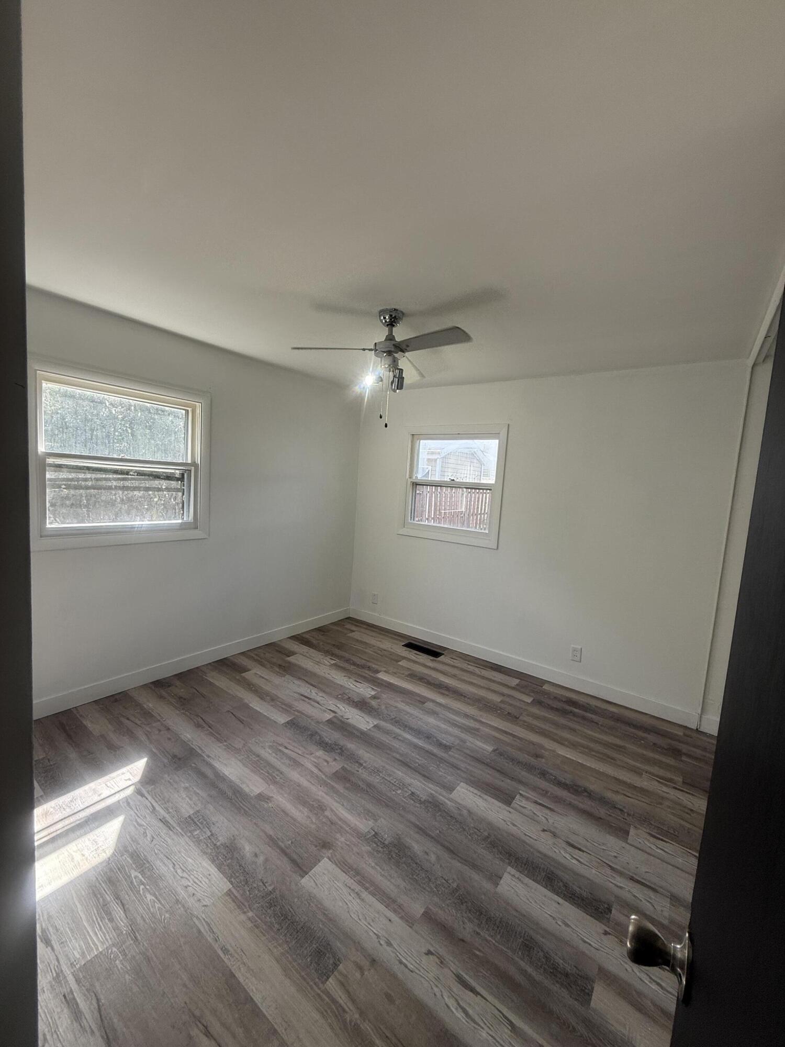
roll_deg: -3.8
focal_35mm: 14
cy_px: 524
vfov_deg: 102.1
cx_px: 392
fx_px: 423
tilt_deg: -4.4
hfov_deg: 85.7
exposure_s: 1/124
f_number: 2.2
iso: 64
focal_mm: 2.22
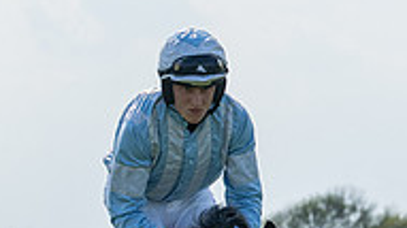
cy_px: 287
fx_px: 5941
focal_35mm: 551
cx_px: 214
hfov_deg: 3.9
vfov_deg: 2.2
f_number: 5
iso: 200
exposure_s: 1/2000
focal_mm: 92
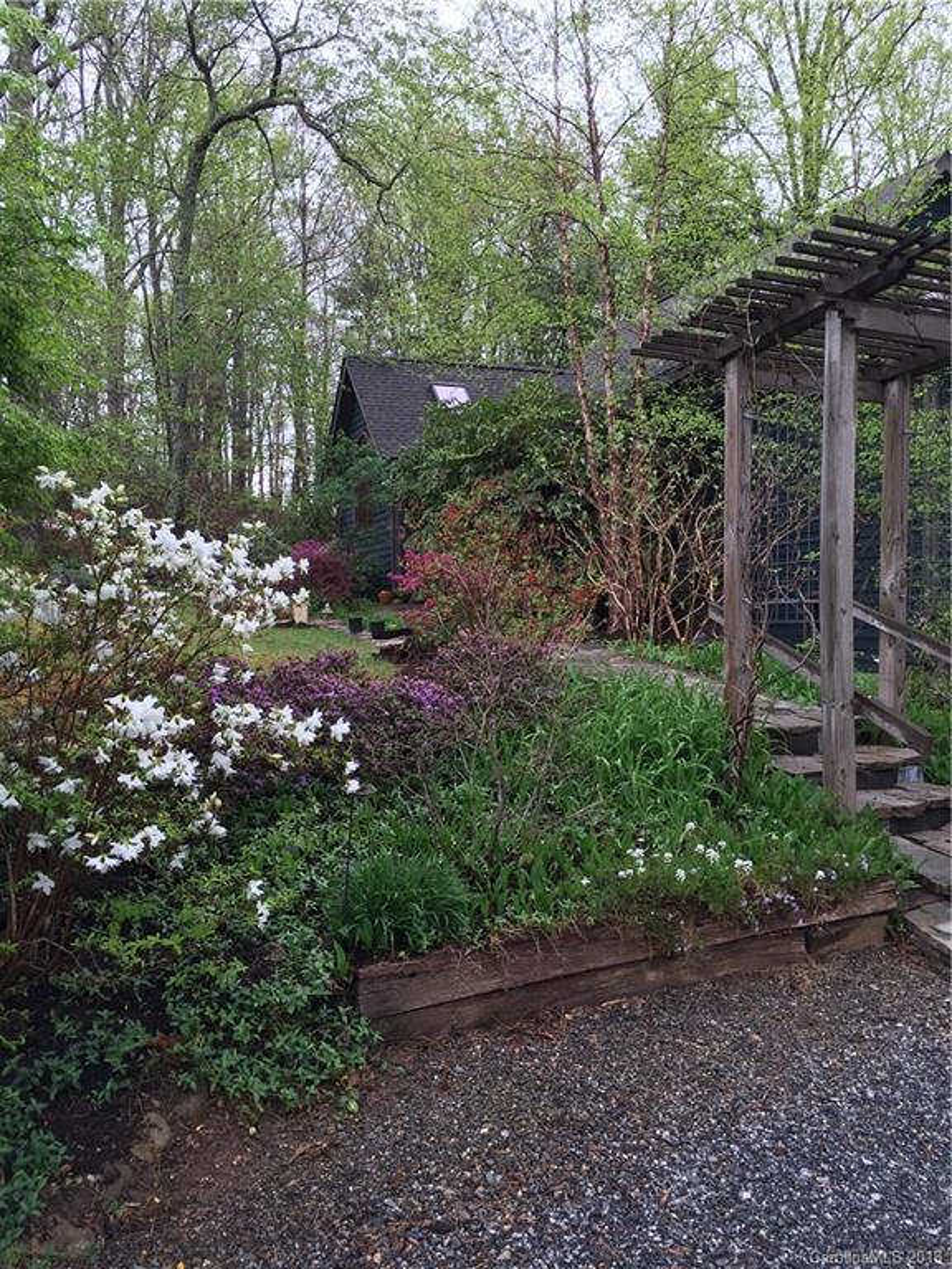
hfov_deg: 48.2
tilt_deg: -2.6
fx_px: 1063
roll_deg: +1.4
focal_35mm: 29
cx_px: 476
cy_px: 634
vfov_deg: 61.7
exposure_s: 1/127
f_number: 2.2
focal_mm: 4.15
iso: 32
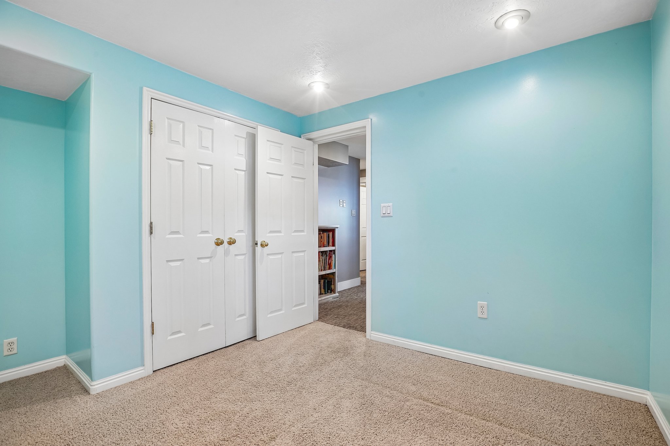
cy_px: 223
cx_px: 335
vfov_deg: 73.7
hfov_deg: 96.7
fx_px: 298
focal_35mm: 16
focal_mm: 16
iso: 400
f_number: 8
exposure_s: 1/6
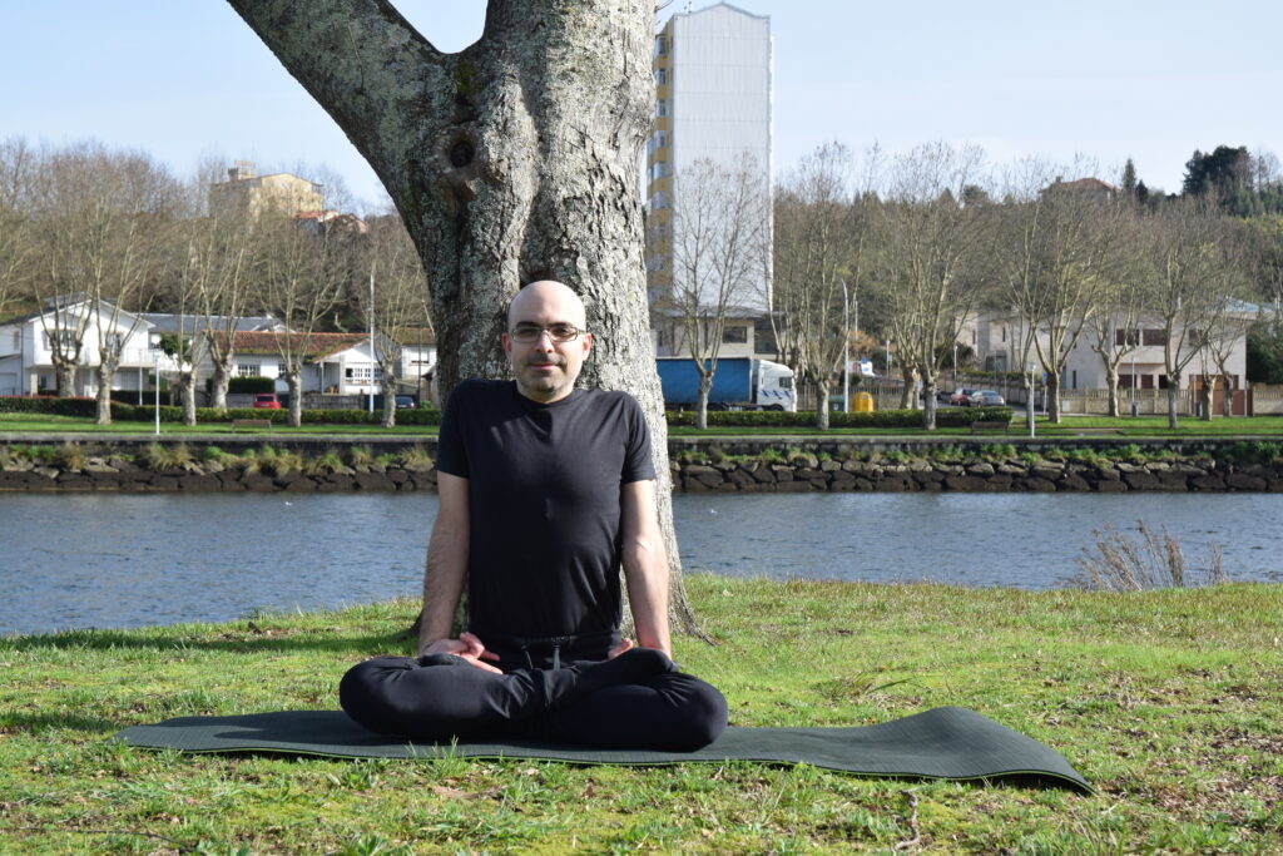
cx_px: 642
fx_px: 2138
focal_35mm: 60
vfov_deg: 22.6
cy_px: 428
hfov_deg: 33.4
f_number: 9
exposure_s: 1/320
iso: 200
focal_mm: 40
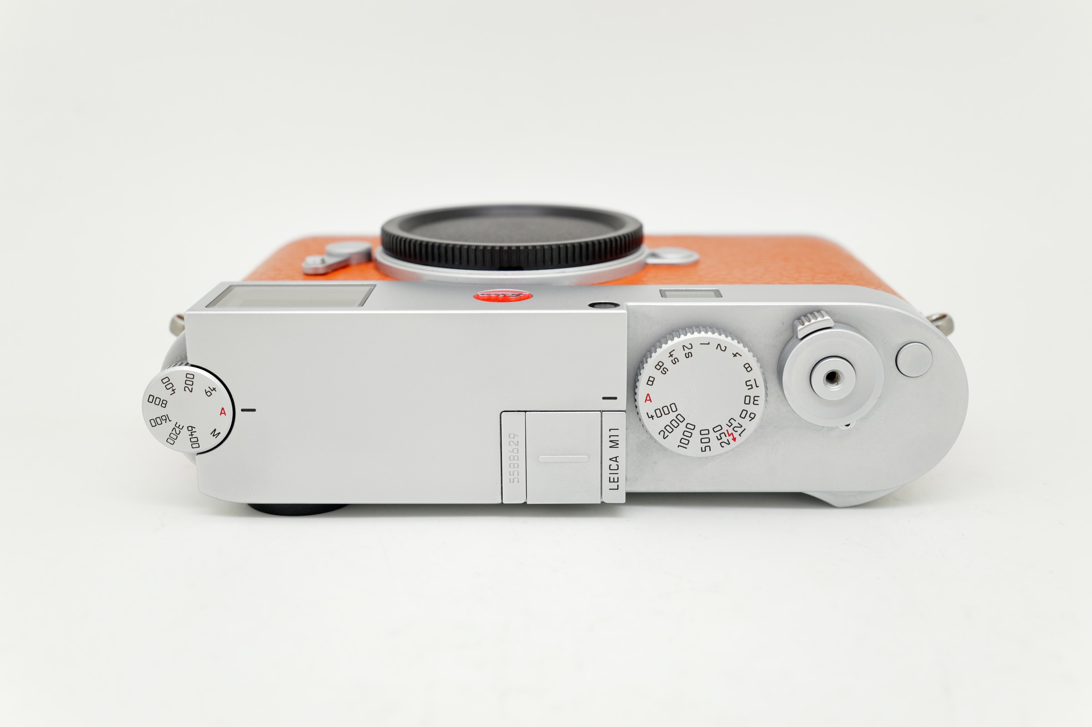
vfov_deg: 31.2
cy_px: 364
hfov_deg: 45.4
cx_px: 546
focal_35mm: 43
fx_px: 1304
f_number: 8
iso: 800
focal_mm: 43
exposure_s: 1/100
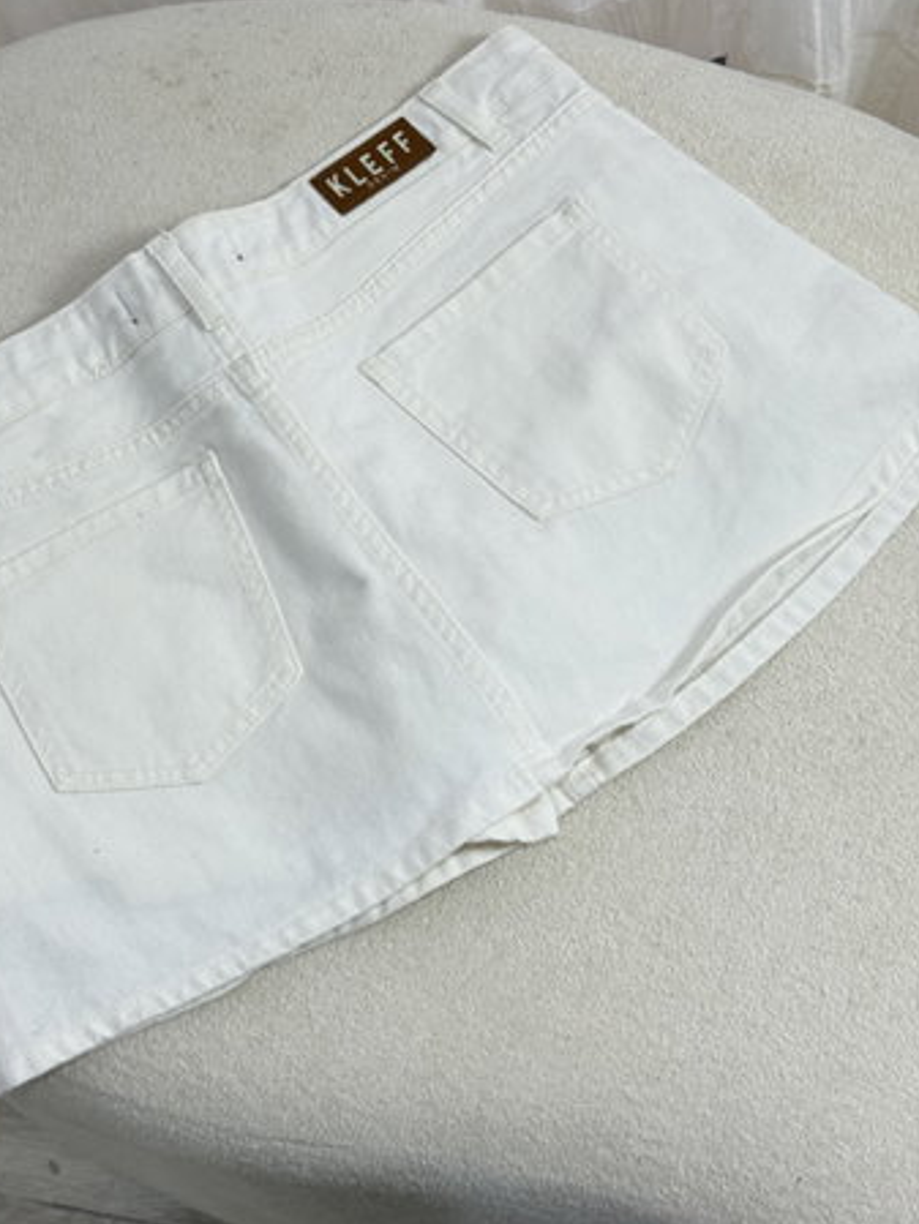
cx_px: 376
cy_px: 517
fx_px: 2017
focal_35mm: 57
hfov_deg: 25.6
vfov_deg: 33.7
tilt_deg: -68.2
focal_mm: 6.76
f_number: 1.78
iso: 64
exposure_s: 1/156
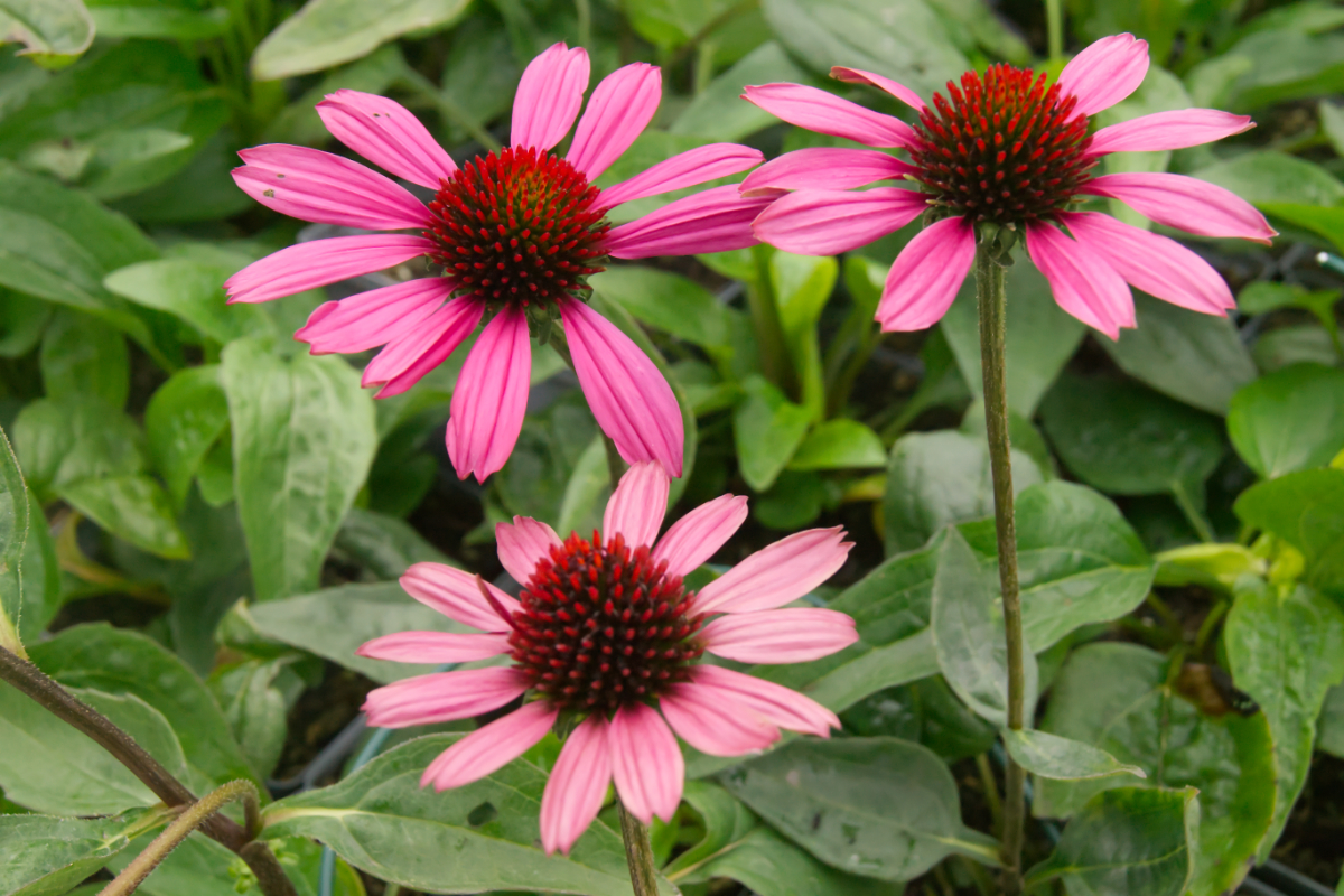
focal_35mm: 52
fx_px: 1960
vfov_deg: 25.8
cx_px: 672
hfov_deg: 37.9
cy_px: 448
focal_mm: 35
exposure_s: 1/320
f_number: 10
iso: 2500
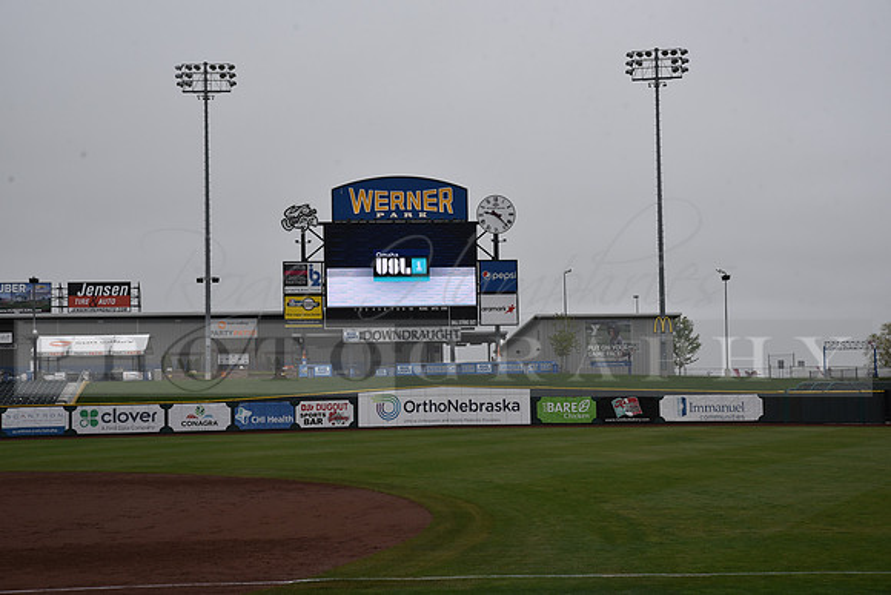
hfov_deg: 31.0
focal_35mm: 65
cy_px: 298
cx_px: 446
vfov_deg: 20.9
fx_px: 1609
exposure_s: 1/400
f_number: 10
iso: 400
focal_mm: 65
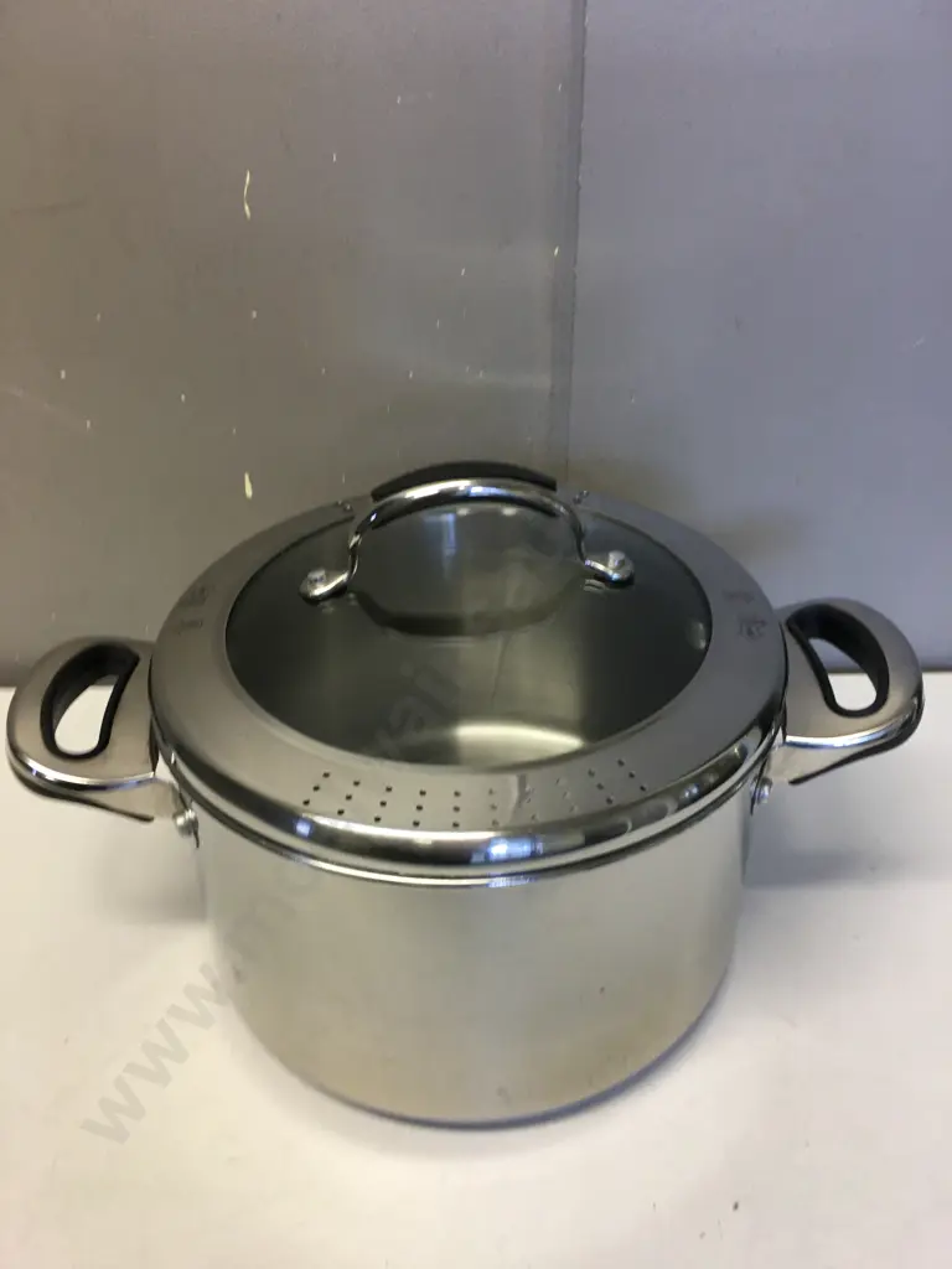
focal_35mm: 29
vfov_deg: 61.7
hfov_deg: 48.2
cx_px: 476
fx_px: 1063
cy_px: 634
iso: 40
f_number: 2.2
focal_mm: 4.15
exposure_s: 1/33
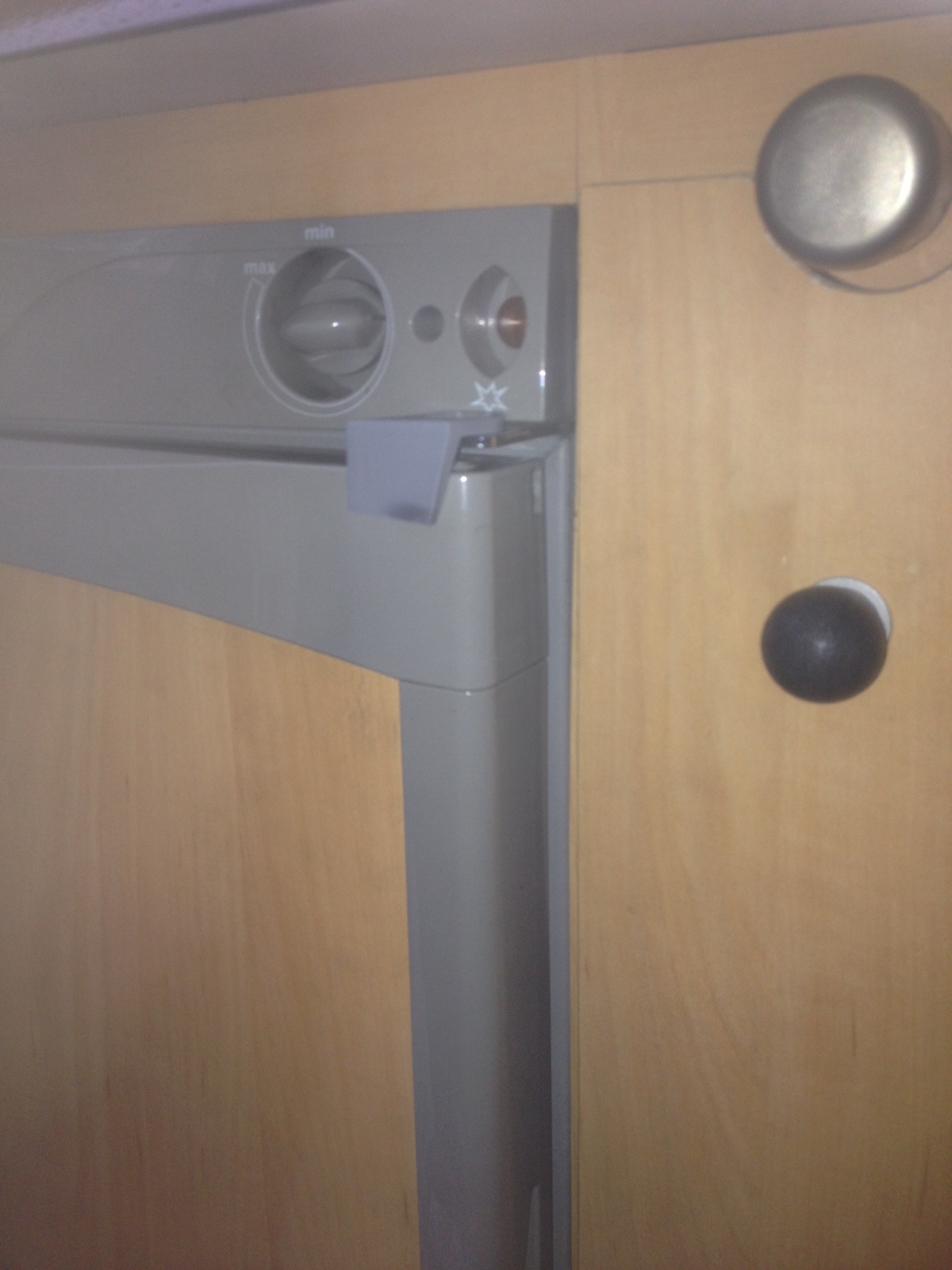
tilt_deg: -14.9
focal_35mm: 35
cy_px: 635
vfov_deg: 52.6
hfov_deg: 40.7
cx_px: 476
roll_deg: +2.2
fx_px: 1283
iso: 50
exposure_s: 1/51
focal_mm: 4.28
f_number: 2.4
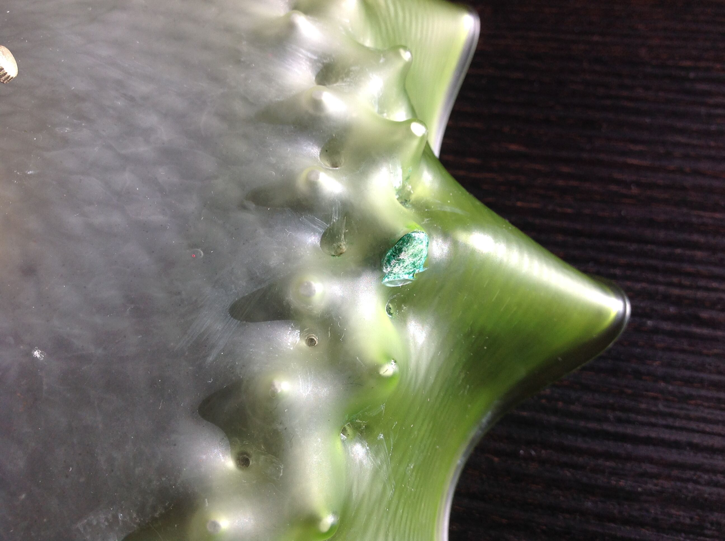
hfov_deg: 52.7
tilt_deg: -64.6
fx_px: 732
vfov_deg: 40.6
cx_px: 362
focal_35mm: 35
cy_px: 270
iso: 50
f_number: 2.4
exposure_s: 1/472
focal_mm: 4.28
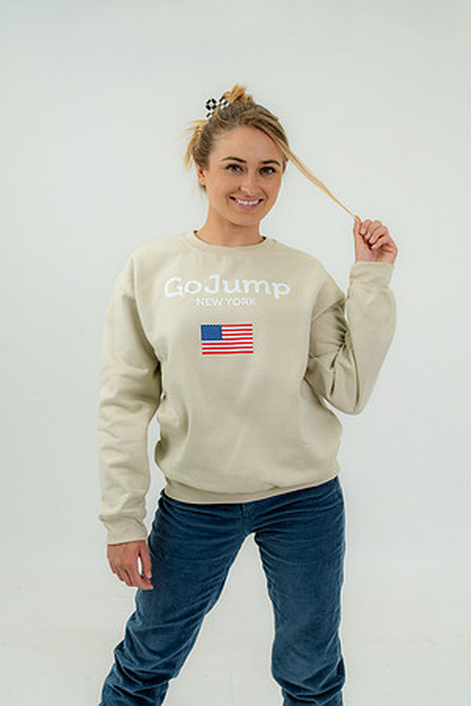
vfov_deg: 38.2
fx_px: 1020
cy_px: 353
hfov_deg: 26.0
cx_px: 236
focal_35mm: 52
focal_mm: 52
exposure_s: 1/160
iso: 800
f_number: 8
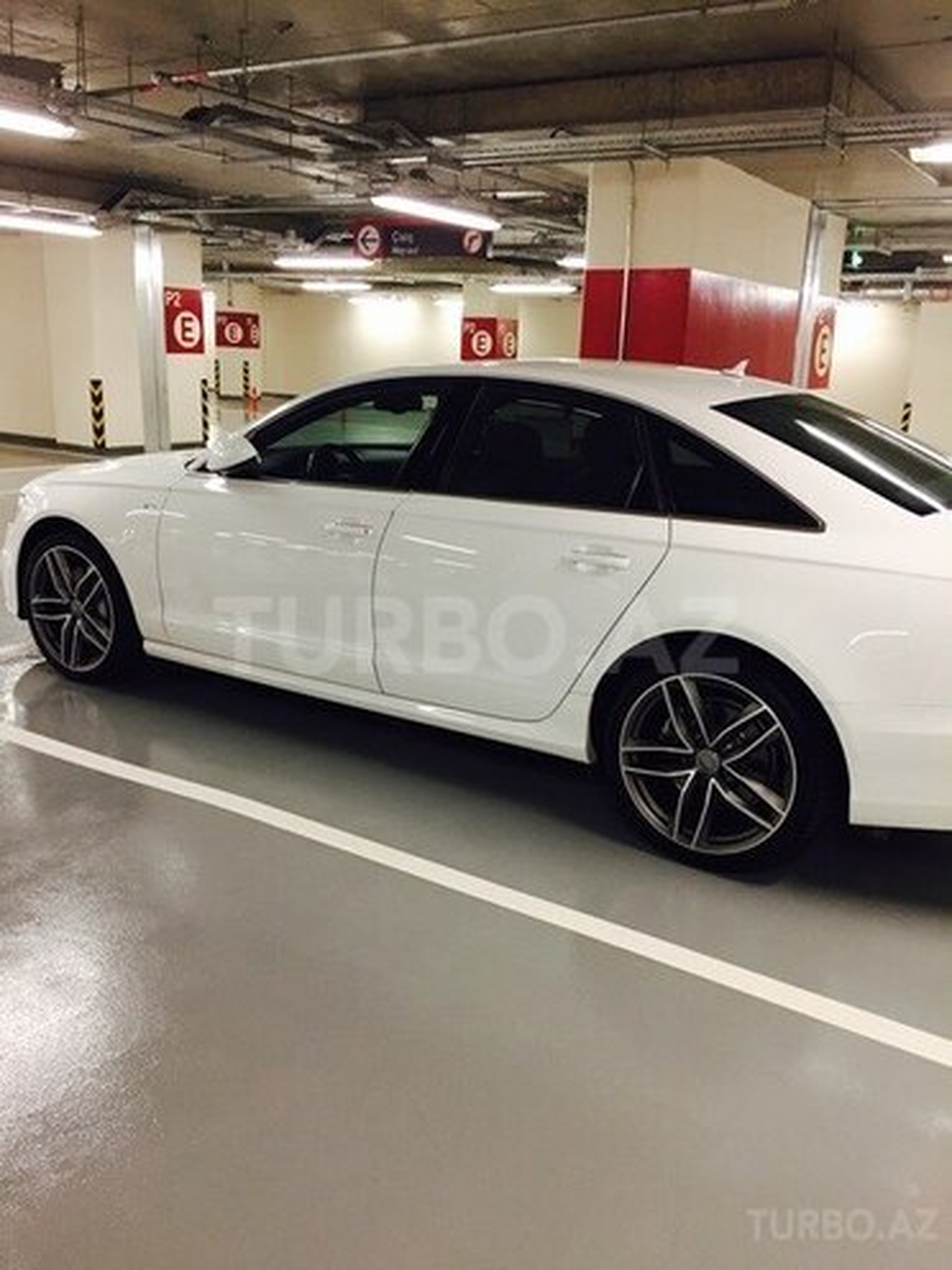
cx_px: 476
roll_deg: -2.4
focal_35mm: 29
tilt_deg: -14.4
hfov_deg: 48.2
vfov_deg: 61.7
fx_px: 1063
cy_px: 635
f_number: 2.2
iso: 64
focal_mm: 4.15
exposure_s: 1/33
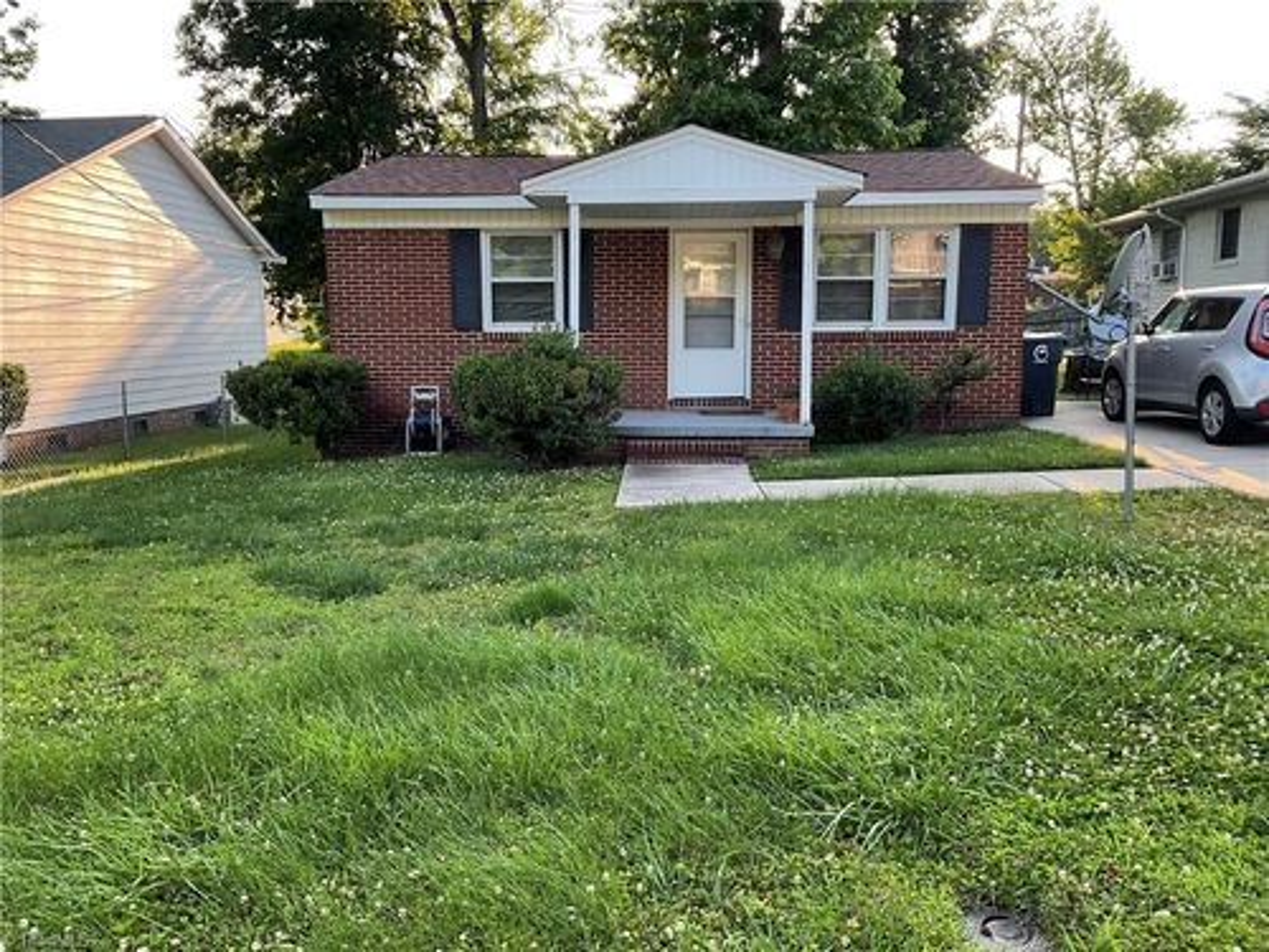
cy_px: 476
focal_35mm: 29
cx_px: 634
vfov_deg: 48.2
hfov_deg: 61.7
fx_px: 1063
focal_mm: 3
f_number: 1.8
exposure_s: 1/149
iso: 16
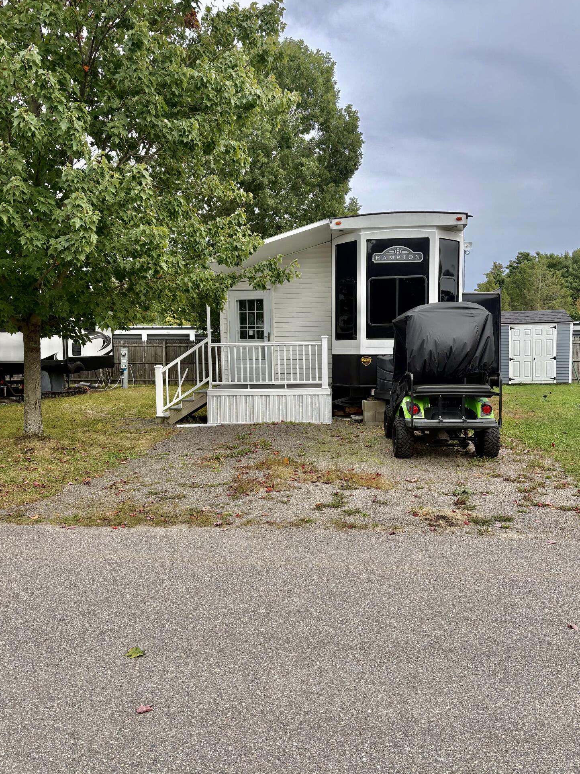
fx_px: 603
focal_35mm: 27
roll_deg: +0.5
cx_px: 298
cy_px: 399
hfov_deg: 51.3
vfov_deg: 65.3
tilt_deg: -2.7
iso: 50
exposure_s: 1/673
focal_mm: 5.96
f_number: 1.6
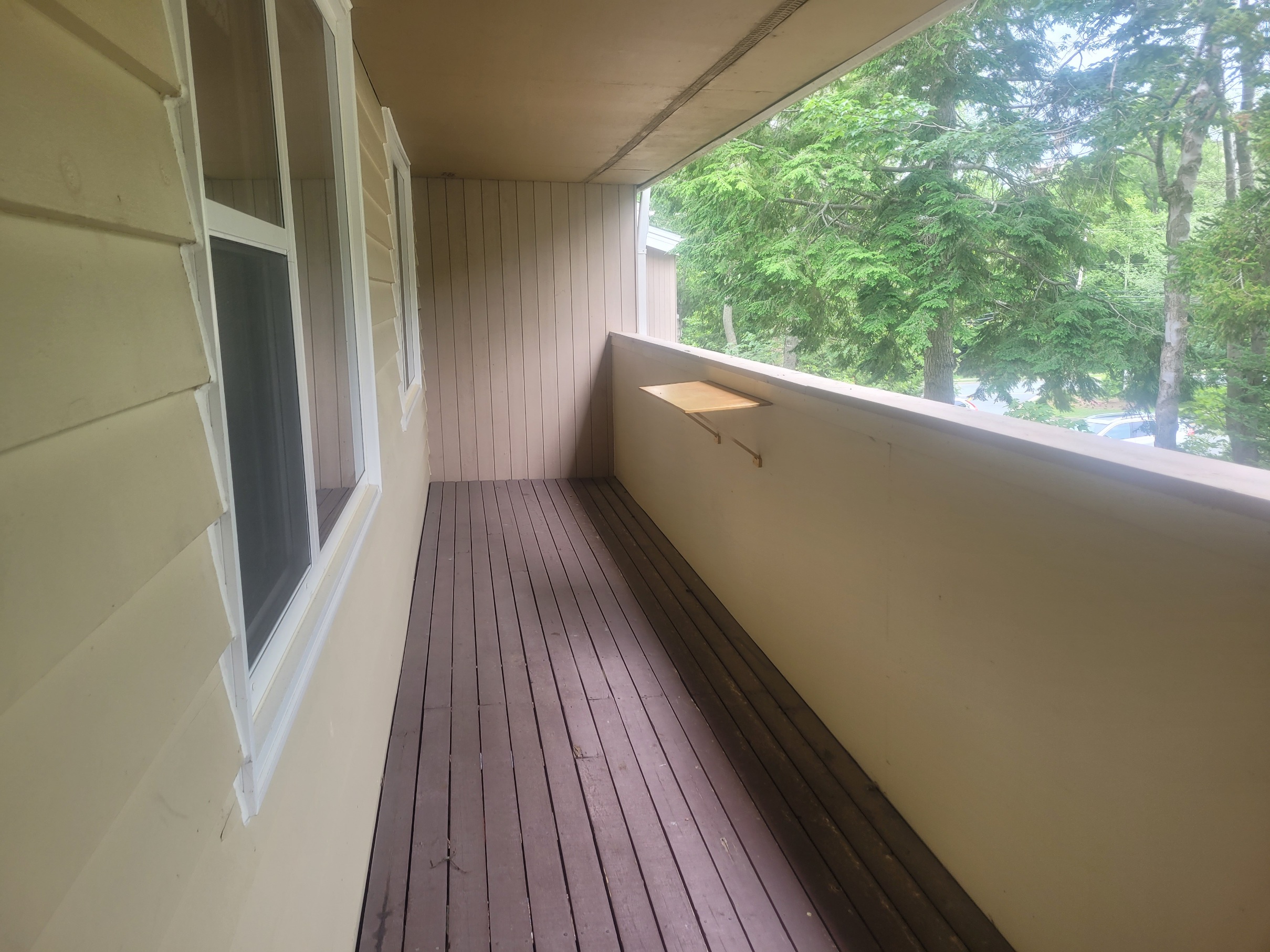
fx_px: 954
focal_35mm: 26
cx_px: 635
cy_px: 476
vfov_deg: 53.1
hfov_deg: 67.3
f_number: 1.8
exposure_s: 1/120
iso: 50
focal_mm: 5.4
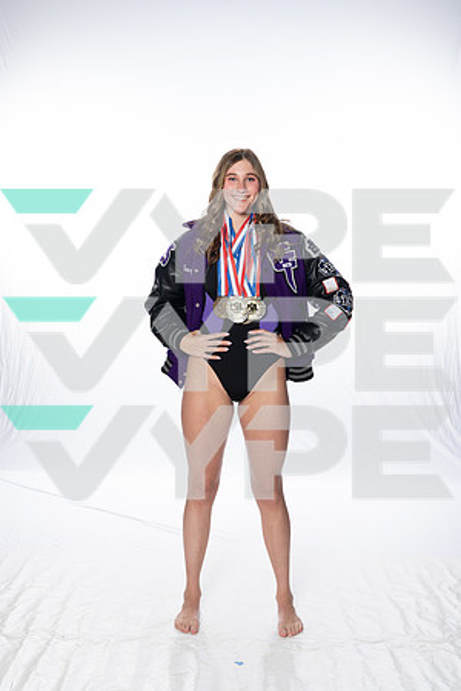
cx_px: 230
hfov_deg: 27.0
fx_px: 960
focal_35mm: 50
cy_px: 346
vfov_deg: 39.6
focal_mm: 50
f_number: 8
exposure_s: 1/250
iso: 800
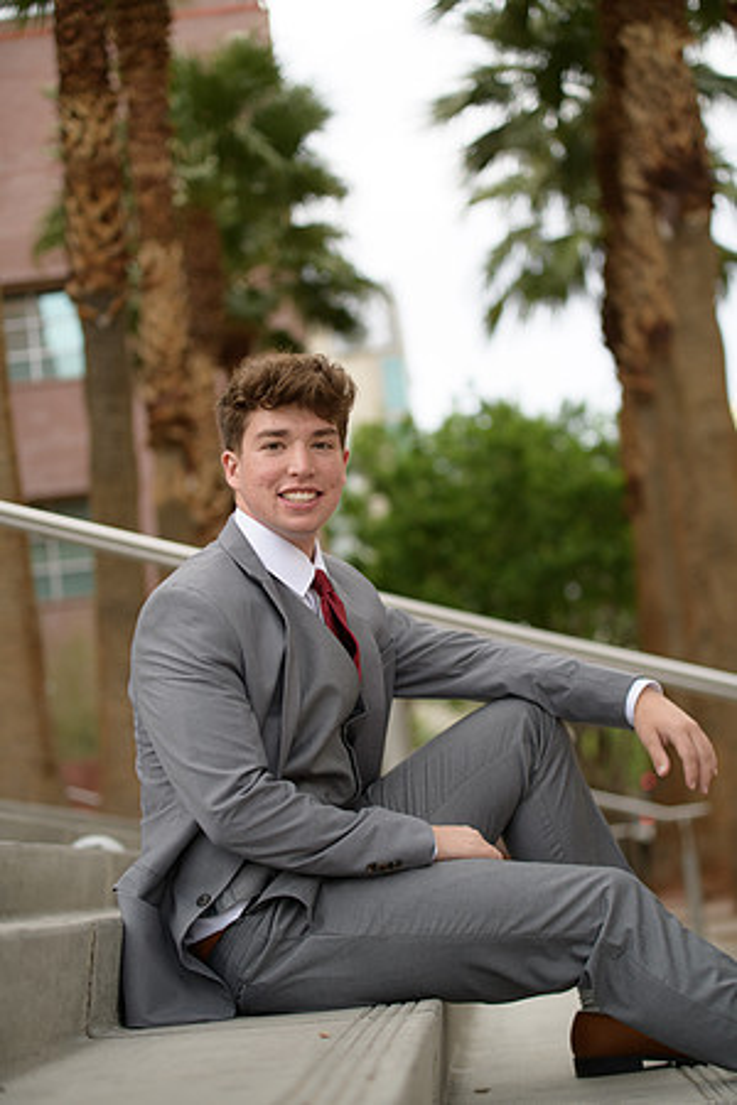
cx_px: 368
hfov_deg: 19.5
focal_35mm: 70
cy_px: 552
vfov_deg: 28.8
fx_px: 2149
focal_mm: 70
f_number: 2.8
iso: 250
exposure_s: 1/320
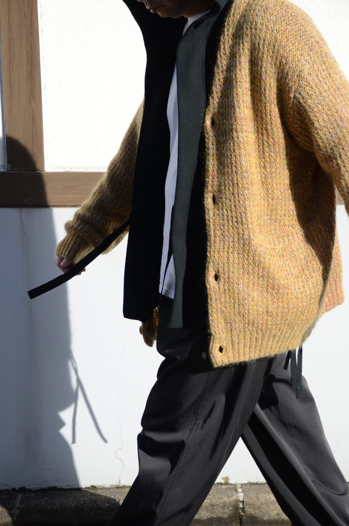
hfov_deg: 14.6
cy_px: 263
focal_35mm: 93
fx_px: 1358
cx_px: 174
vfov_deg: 22.0
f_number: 5
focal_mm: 62
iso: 160
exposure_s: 1/640
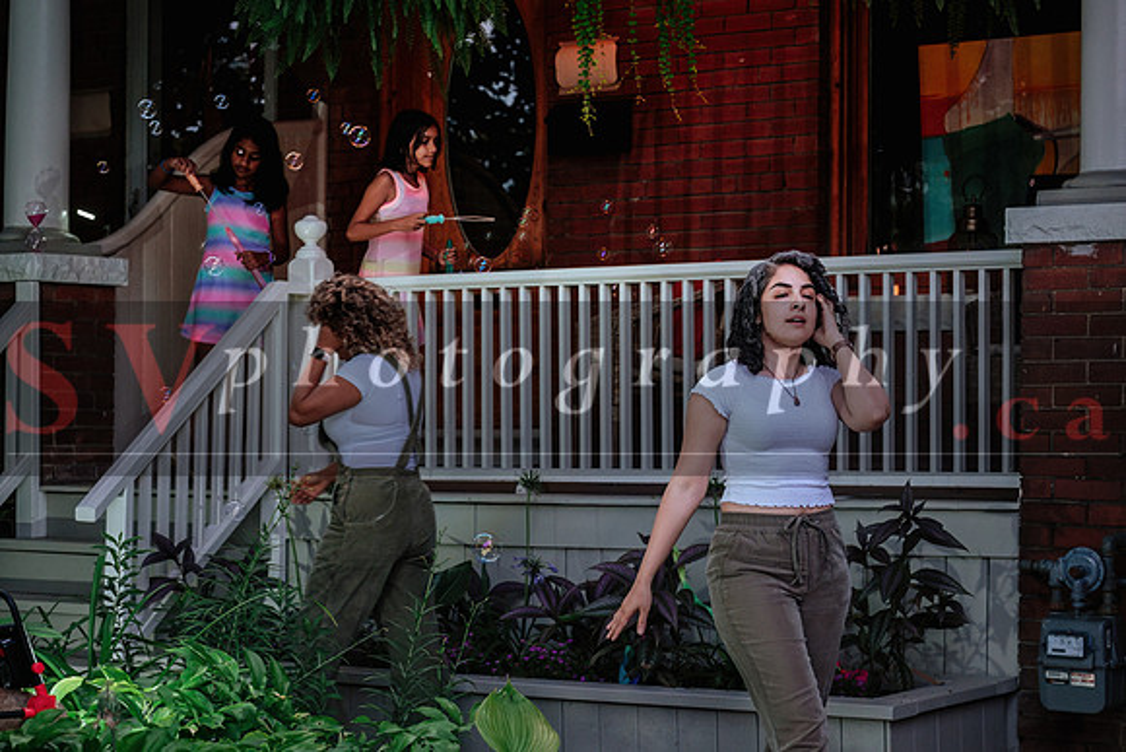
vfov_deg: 16.3
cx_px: 563
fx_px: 2628
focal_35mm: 84
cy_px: 376
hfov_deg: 24.2
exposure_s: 1/250
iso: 1600
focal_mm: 56.3
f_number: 2.8
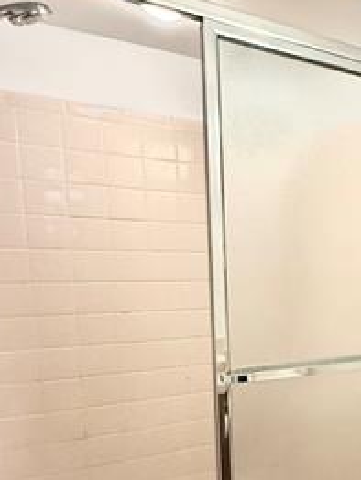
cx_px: 513
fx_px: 569
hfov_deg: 27.1
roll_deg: -2.1
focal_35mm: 41
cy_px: 335
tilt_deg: -8.1
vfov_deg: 44.8
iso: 250
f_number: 2.2
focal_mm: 2.22
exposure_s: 1/60
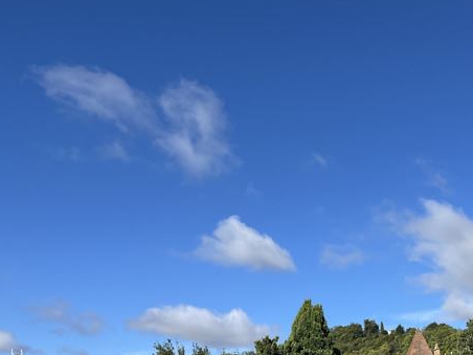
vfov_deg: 30.5
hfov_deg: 40.2
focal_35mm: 46
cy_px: 303
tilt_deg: +9.9
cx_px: 347
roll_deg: -0.3
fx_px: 629
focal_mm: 5.1
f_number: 1.6
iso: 50
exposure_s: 1/3623
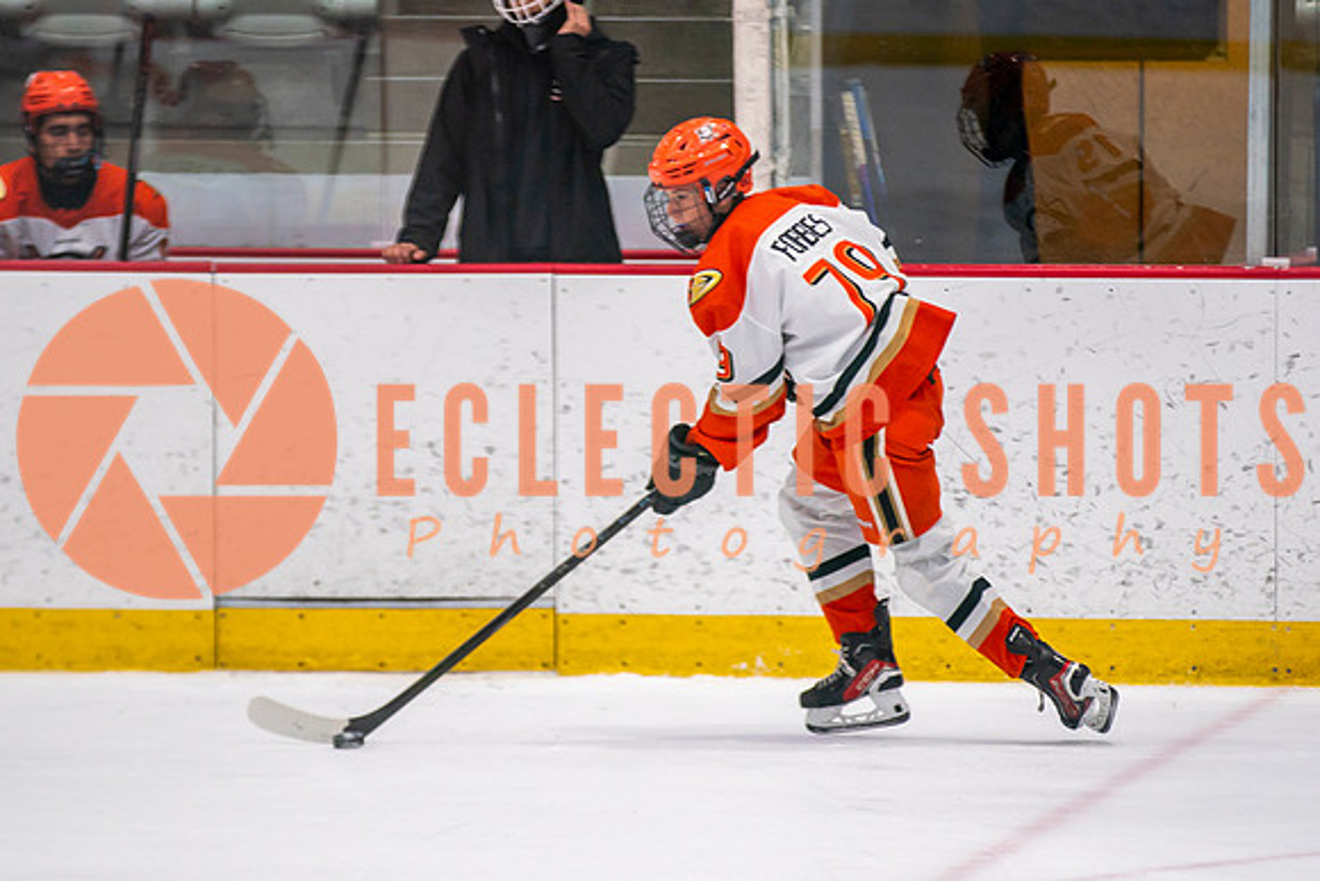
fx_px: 11909
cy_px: 601
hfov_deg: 6.3
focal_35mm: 325
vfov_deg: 4.2
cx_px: 696
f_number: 2.8
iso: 640
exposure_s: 1/640
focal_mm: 190
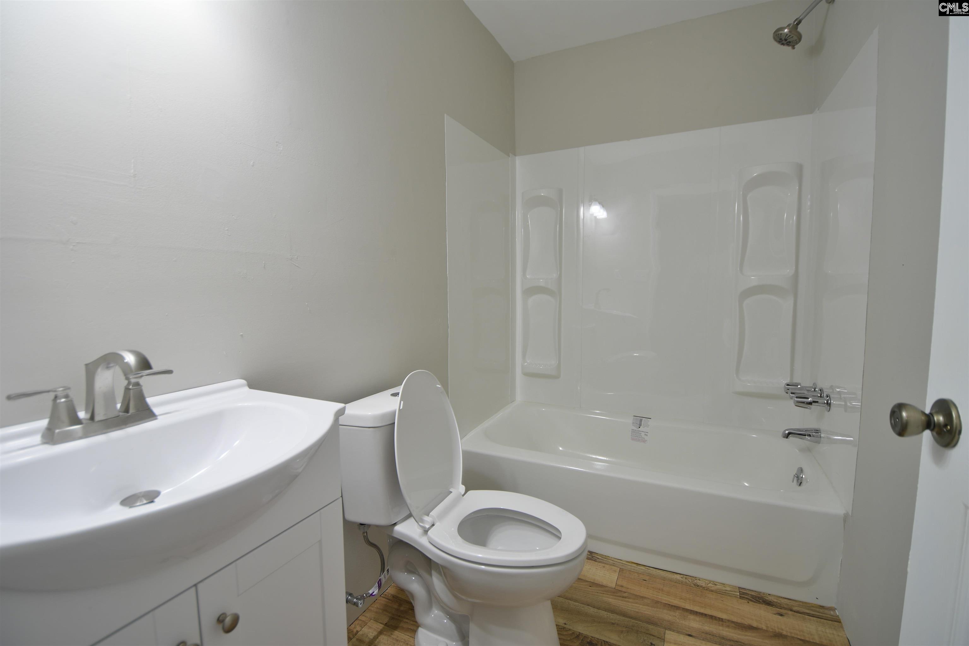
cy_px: 323
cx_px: 484
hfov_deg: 100.4
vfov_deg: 77.3
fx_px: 404
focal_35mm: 15
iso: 100
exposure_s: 1/15
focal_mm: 10
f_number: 3.5
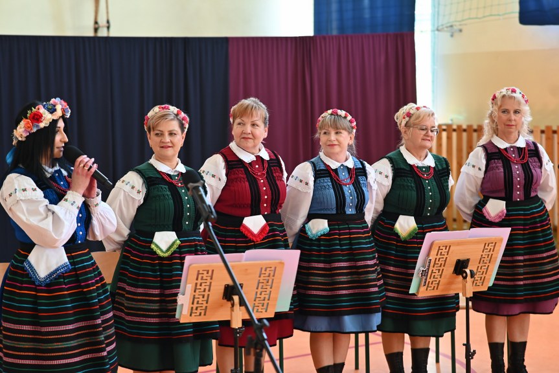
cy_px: 186
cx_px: 280
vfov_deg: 16.1
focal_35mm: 85
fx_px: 1320
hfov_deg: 23.9
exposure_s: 1/125
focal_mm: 85
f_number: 2.8
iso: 1000
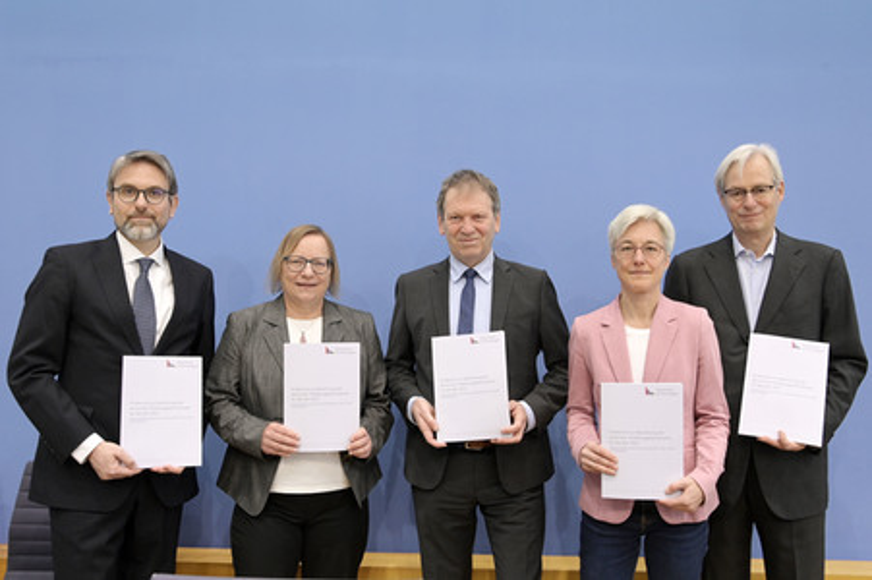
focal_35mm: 32
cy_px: 290
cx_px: 436
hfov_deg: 58.8
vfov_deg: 41.1
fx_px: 775
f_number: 5
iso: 3200
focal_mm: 32
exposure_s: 1/400
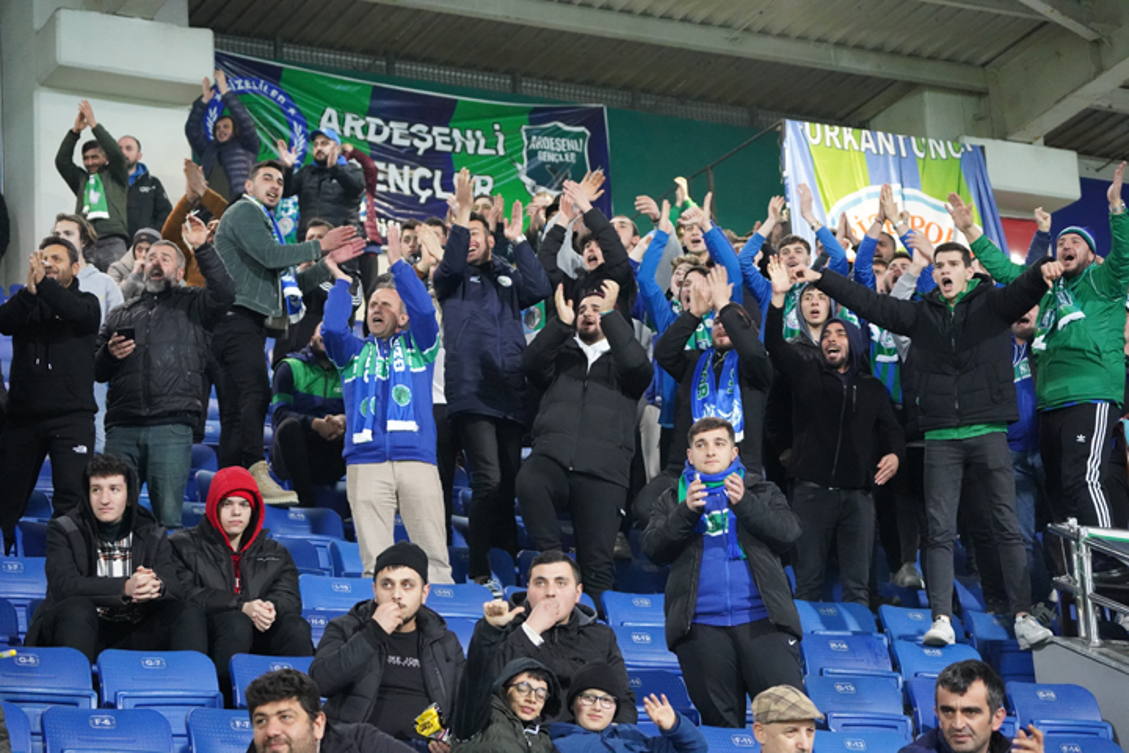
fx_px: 3136
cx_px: 564
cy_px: 376
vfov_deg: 13.7
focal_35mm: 100
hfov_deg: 20.4
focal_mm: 100
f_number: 4.5
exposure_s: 1/250
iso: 12800
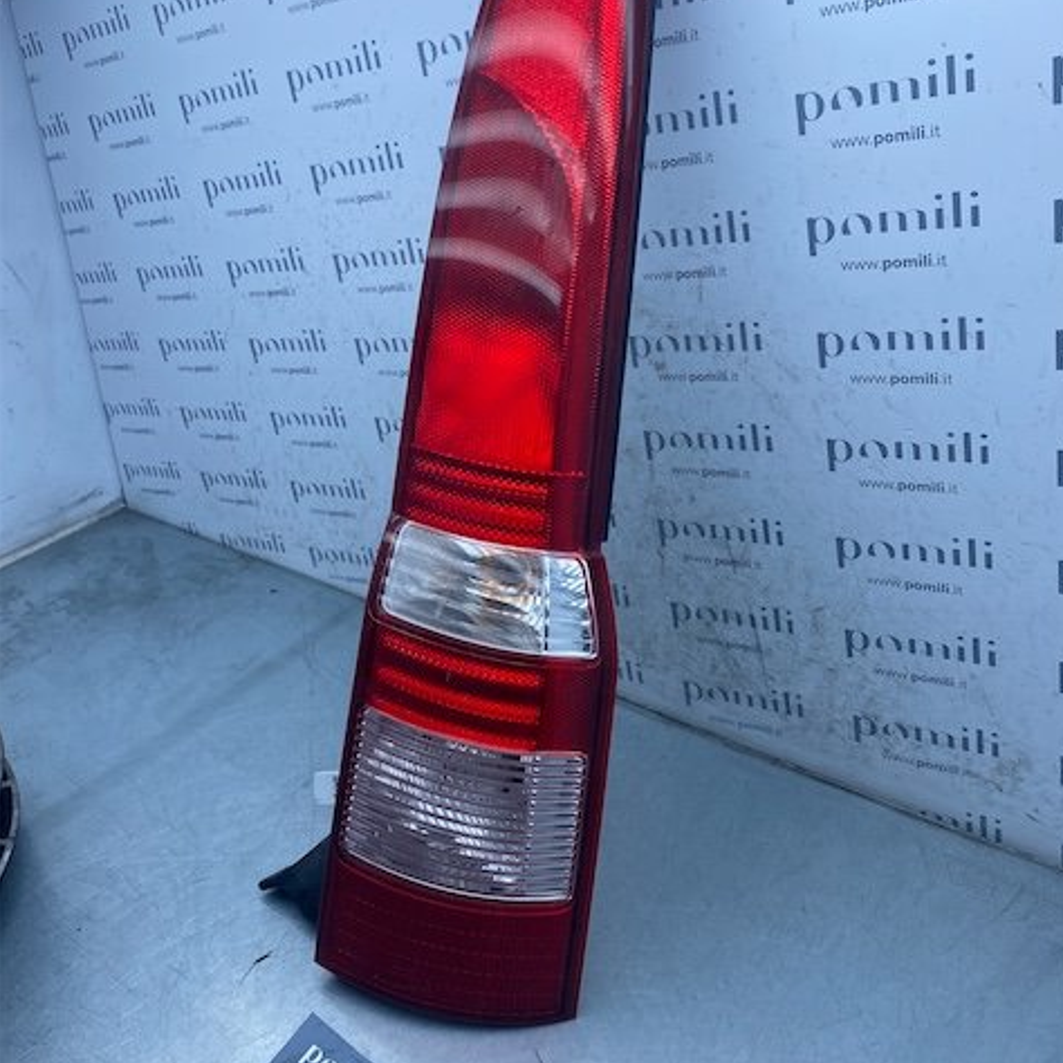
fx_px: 1077
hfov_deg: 52.5
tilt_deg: -28.6
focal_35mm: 31
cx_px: 536
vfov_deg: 52.5
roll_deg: +2.9
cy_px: 507
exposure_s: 1/1114
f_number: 1.8
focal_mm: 4.25
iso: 32
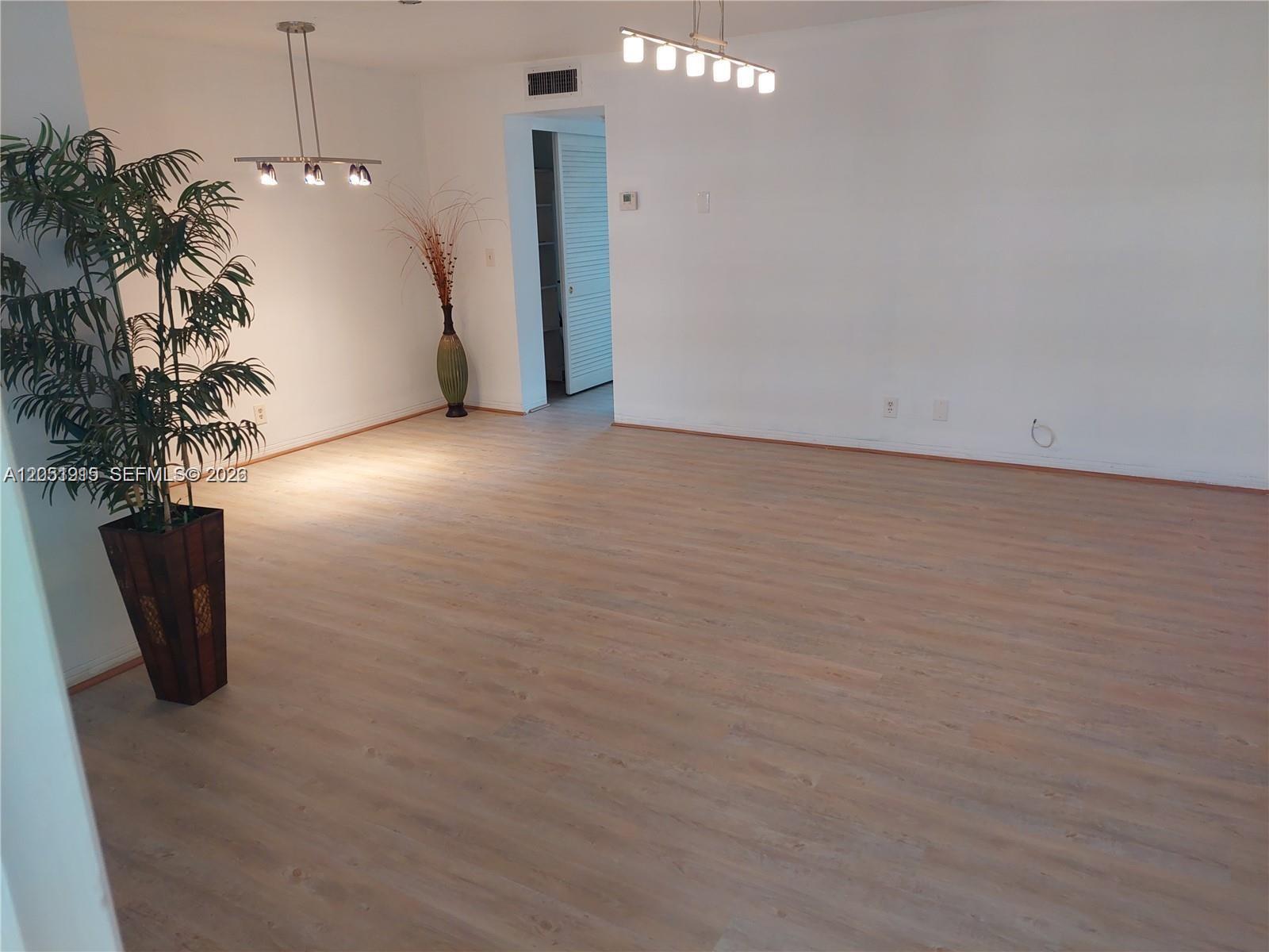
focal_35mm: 24
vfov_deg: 56.8
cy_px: 476
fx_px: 880
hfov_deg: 71.6
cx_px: 634
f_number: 1.8
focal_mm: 5.23
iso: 200
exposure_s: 1/60
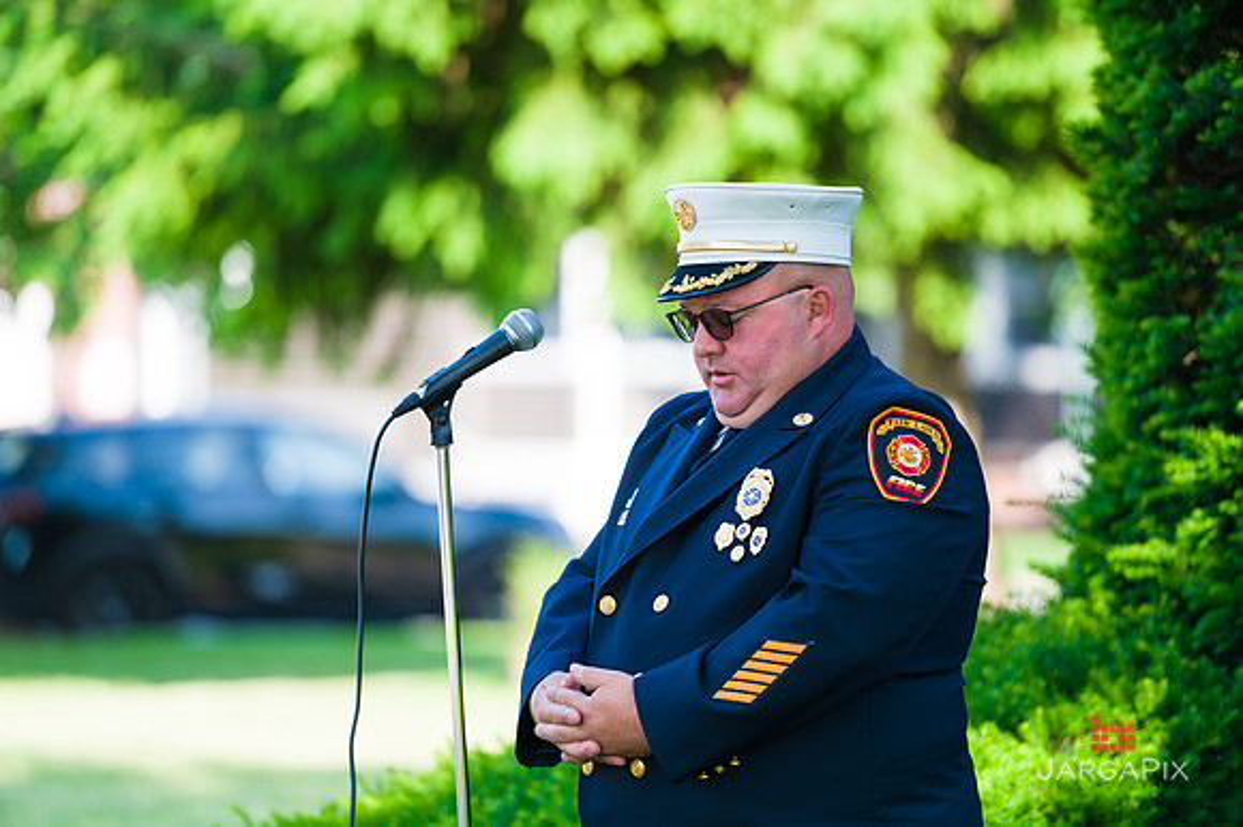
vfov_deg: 6.9
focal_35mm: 200
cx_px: 622
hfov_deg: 10.3
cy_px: 414
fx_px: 6901
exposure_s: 1/800
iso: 200
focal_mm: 200
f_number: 3.2
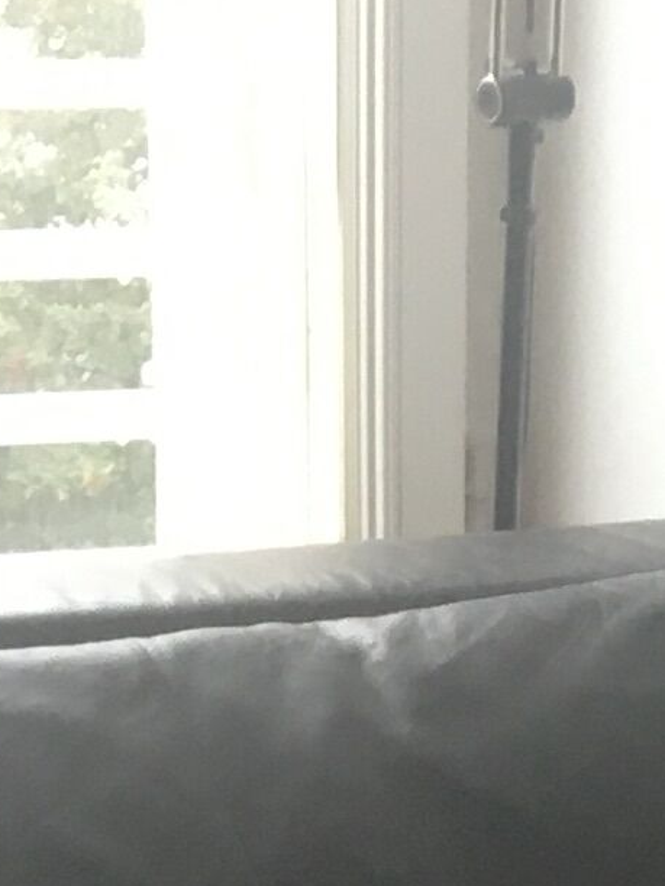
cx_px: 732
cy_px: 2607
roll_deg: -2.4
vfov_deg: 8.7
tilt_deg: -31.7
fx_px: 4892
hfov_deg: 7.7
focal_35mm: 191
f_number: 2.2
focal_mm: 4.15
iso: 80
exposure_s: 1/33
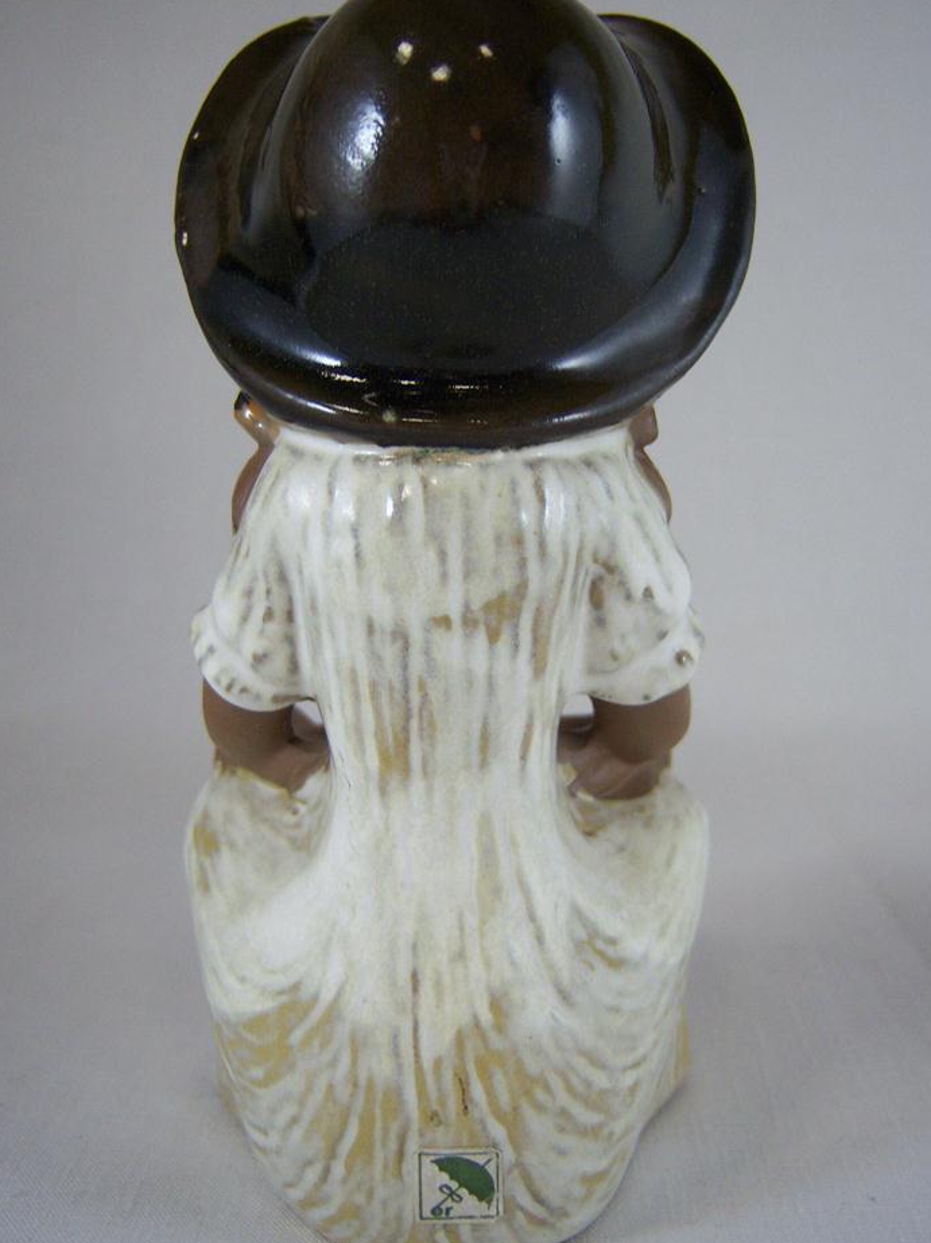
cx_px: 468
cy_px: 616
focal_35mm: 40
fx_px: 1435
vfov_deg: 46.8
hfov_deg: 35.9
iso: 160
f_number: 2.8
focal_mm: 7.5
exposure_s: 1/40
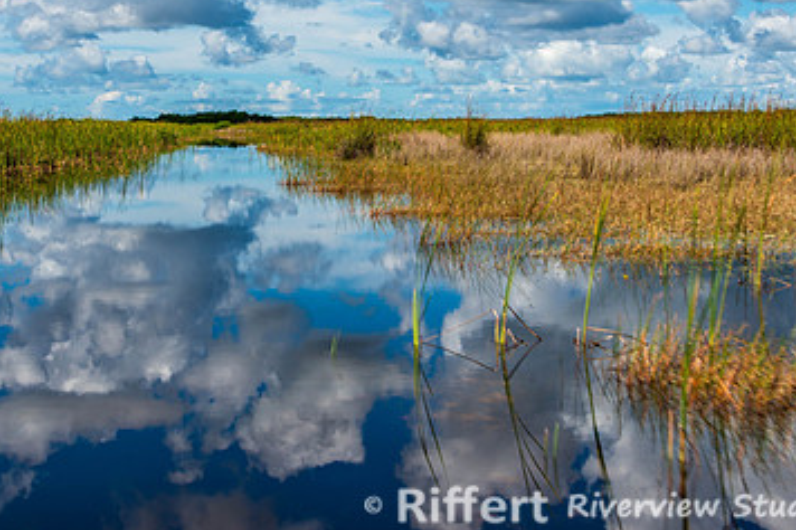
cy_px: 113
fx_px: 1414
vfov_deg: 21.0
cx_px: 215
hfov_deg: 31.0
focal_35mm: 64
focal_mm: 38
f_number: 11
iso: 100
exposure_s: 1/250
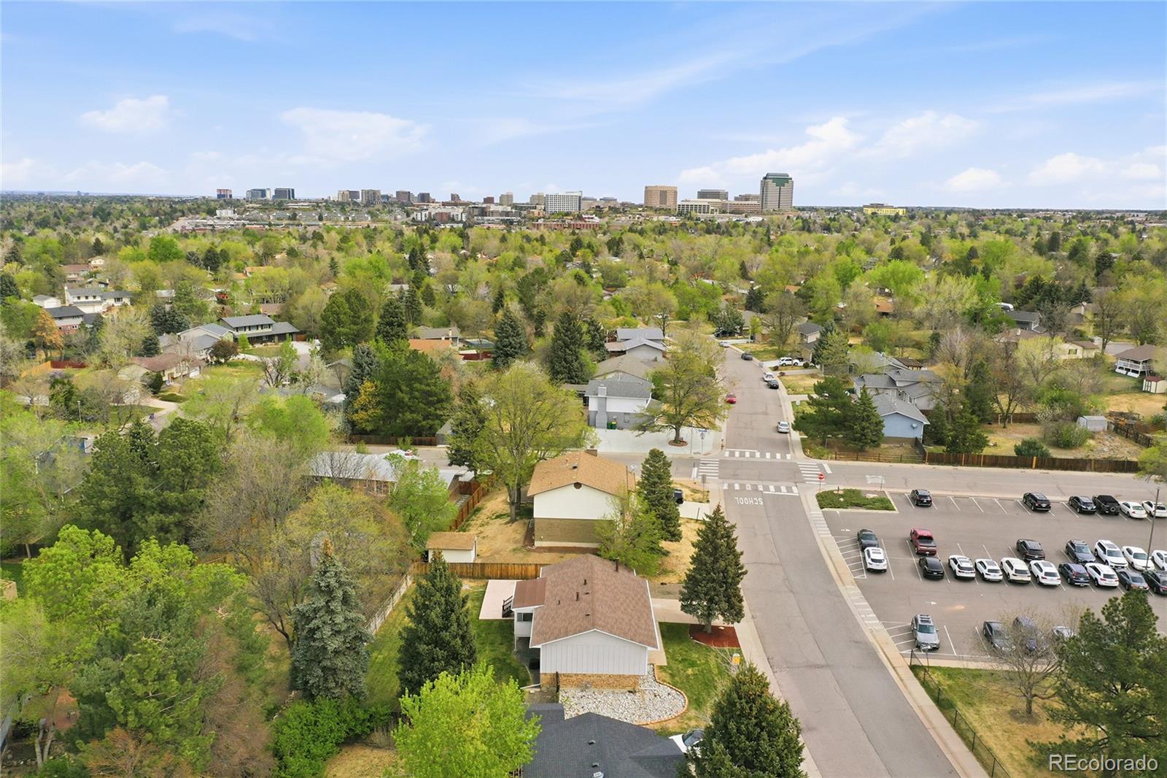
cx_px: 584
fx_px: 907
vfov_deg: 46.4
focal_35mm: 28
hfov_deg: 65.5
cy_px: 389
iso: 100
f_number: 6.3
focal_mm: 10.3
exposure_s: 1/500
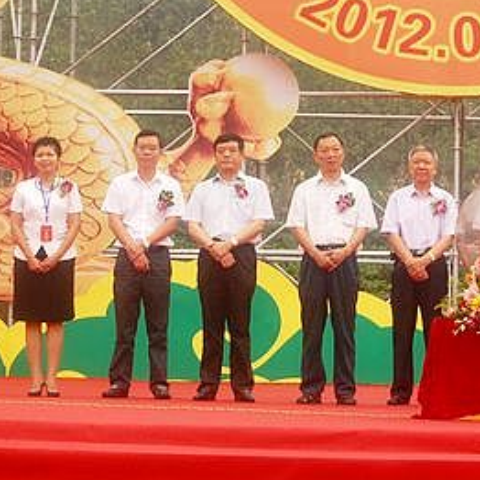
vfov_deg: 13.0
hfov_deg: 13.0
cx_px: 332
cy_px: 202
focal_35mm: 134
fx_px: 2099
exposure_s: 1/60
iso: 200
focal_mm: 55
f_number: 5.6
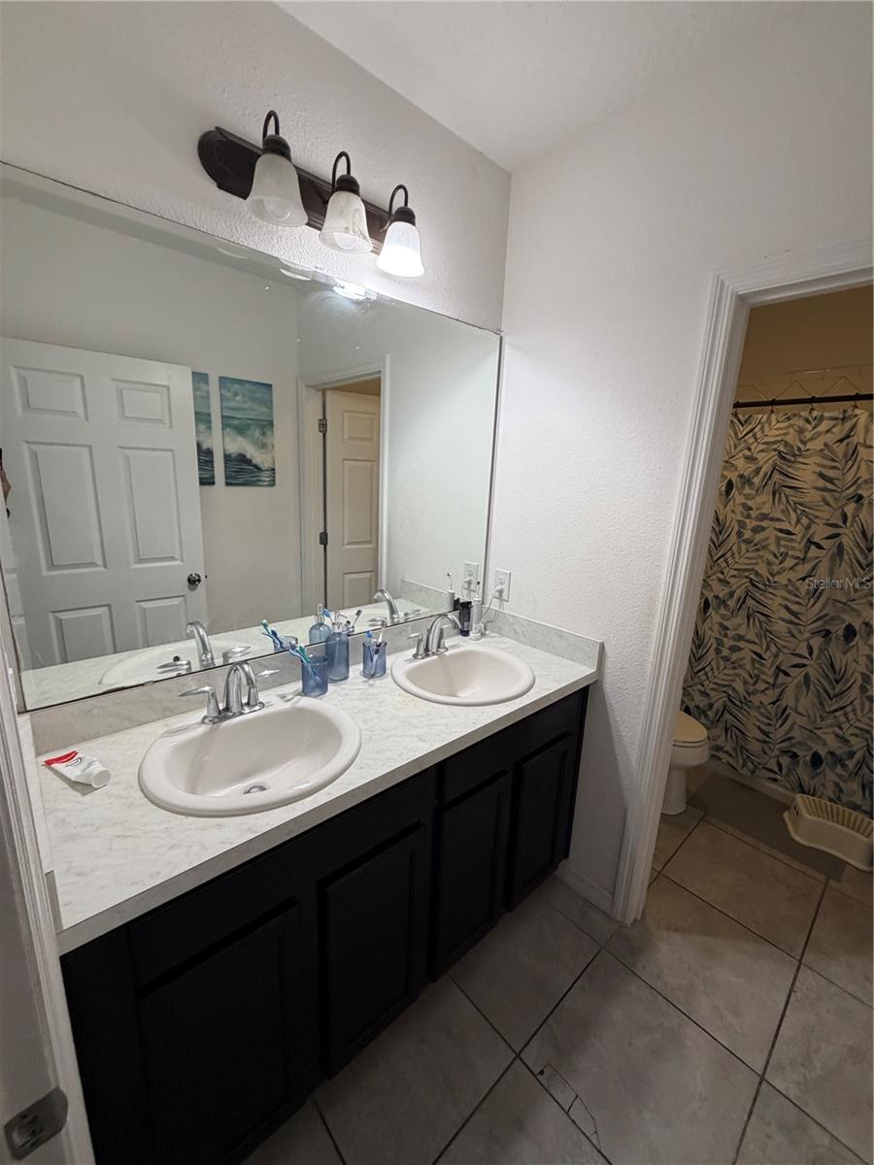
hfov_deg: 85.7
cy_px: 582
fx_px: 471
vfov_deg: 102.1
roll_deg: -0.6
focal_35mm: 14
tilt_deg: -12.2
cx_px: 437
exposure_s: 1/120
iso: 200
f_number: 2.2
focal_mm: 2.22
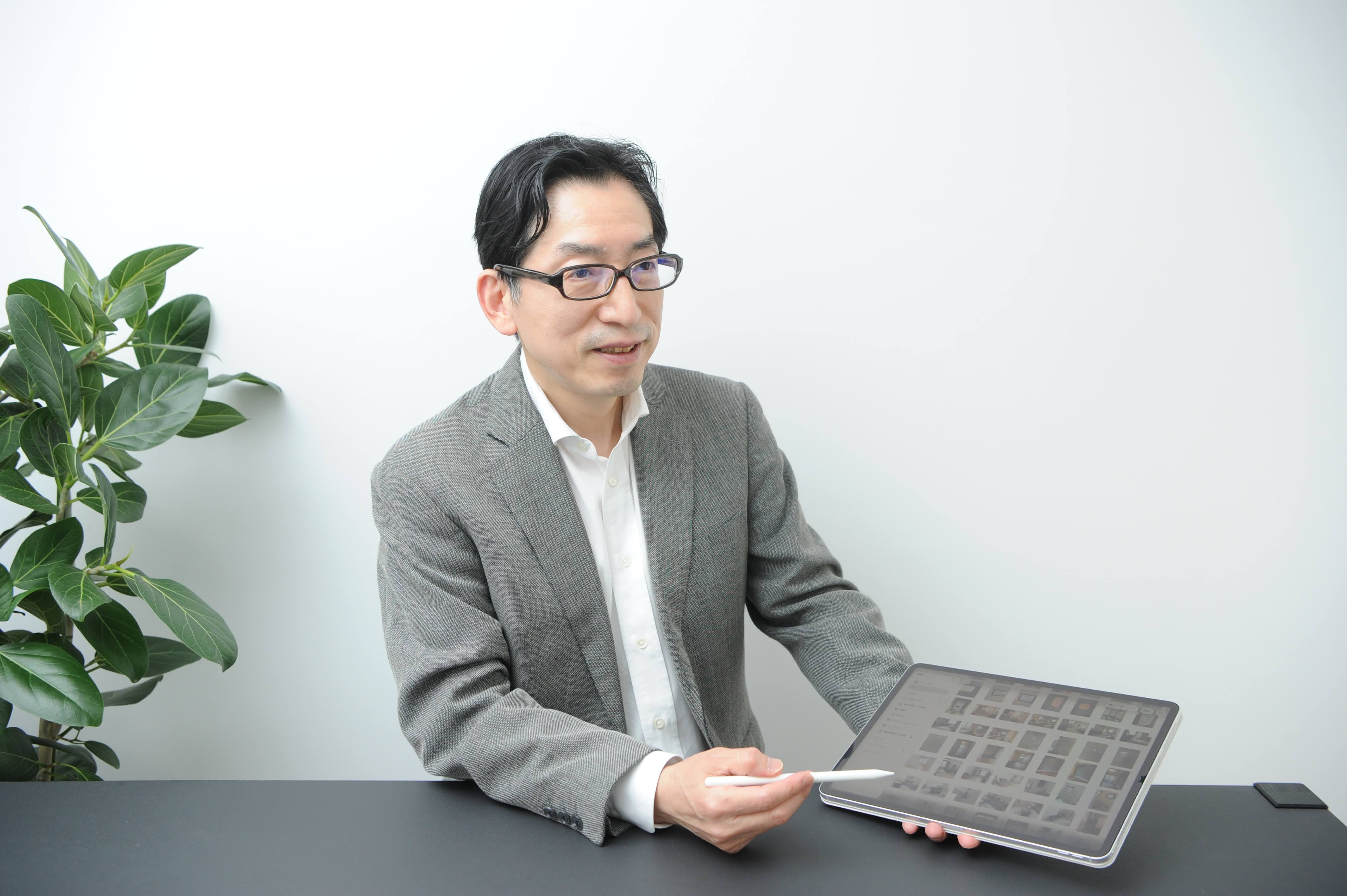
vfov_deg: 36.8
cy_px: 448
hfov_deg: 53.2
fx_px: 1346
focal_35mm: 36
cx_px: 674
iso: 1000
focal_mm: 36
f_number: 4.5
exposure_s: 1/100
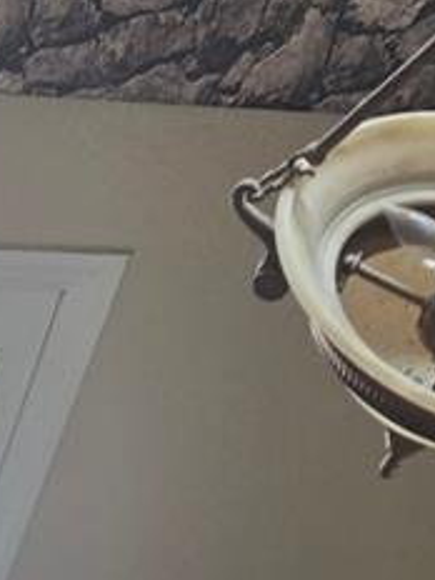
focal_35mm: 119
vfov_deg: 14.1
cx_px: -312
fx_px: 1994
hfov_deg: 11.6
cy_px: 1125
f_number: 1.8
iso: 50
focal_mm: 5.4
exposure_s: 1/120
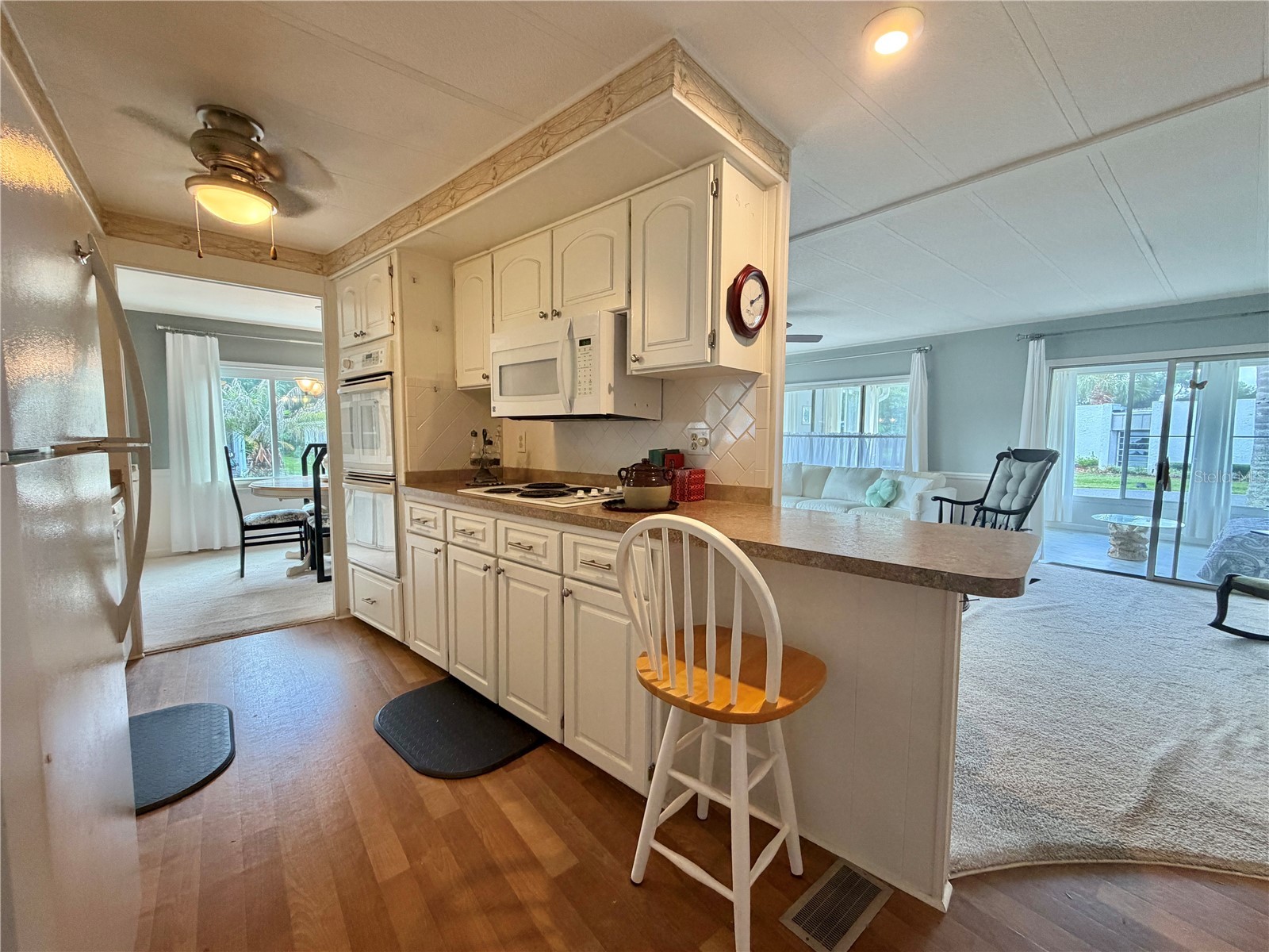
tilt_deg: -4.0
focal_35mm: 14
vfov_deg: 85.7
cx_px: 634
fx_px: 513
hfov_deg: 102.1
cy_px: 476
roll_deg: +0.7
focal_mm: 2.22
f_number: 2.2
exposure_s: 1/120
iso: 250
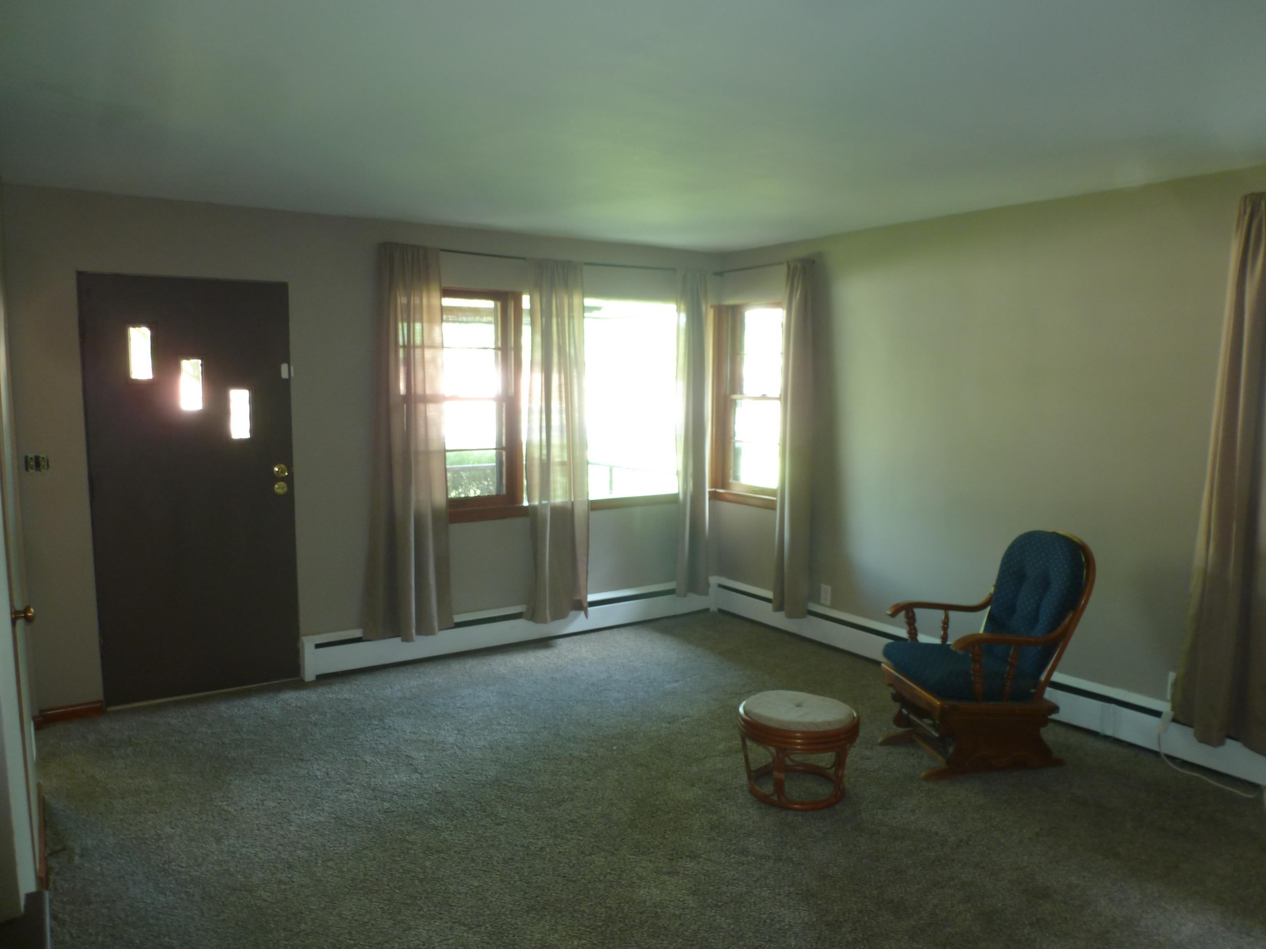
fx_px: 878
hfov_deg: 71.6
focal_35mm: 24
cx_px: 633
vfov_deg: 56.8
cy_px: 474
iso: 100
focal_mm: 4.3
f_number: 3.3
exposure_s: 1/5
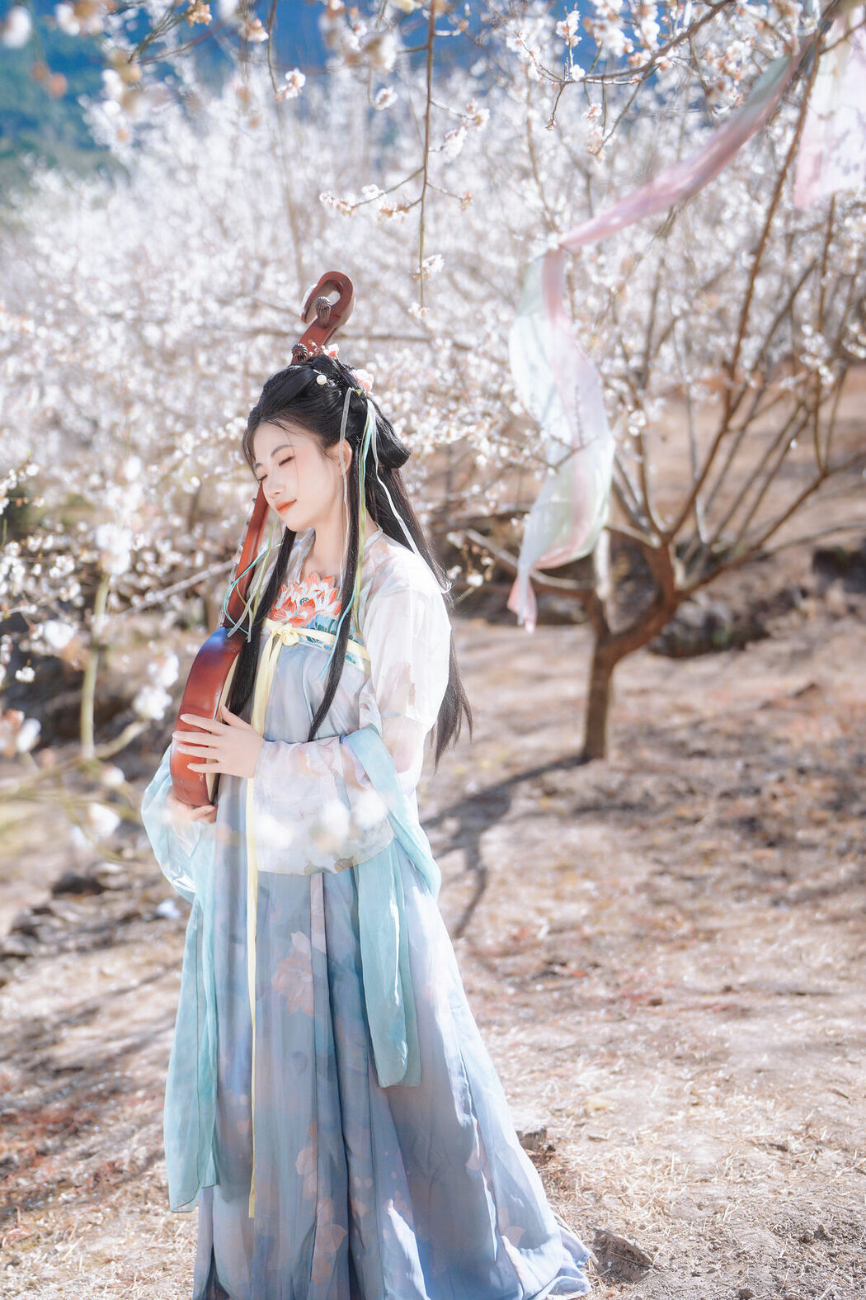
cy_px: 650
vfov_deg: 39.6
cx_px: 433
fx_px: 1804
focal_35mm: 50
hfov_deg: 27.0
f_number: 2
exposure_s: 1/2000
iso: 100
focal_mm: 50
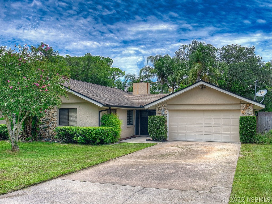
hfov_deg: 49.0
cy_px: 102
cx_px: 136
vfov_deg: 37.7
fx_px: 299
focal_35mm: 38
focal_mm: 19
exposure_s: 1/400
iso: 200
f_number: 8
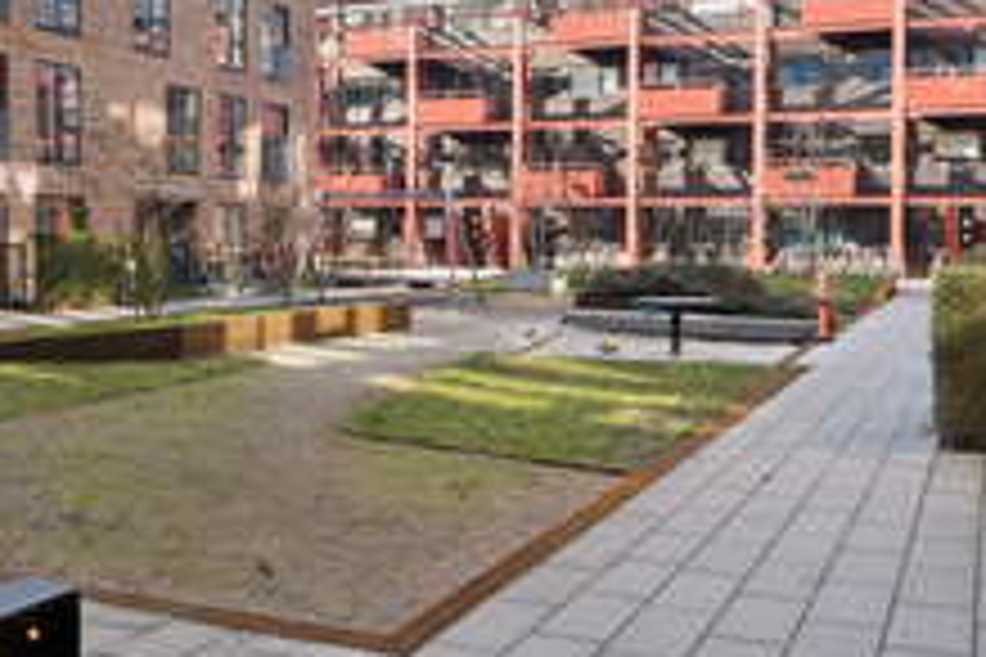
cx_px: 394
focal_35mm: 44
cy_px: 117
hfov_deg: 43.8
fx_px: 1218
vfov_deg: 29.4
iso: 200
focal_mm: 15.5
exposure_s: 1/100
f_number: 8
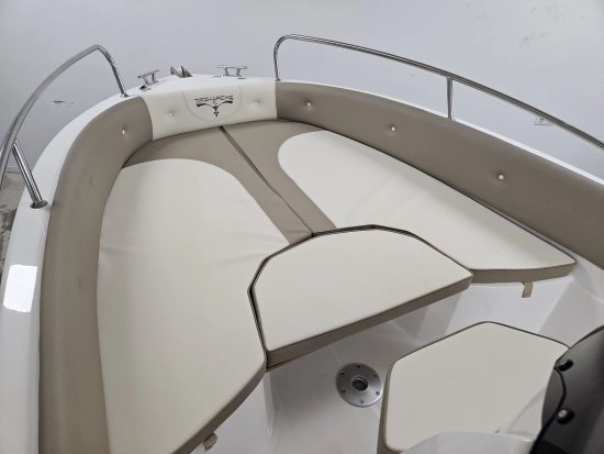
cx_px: 302
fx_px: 401
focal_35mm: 23
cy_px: 227
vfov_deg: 58.9
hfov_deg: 73.9
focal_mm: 5.4
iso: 125
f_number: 1.8
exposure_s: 1/100
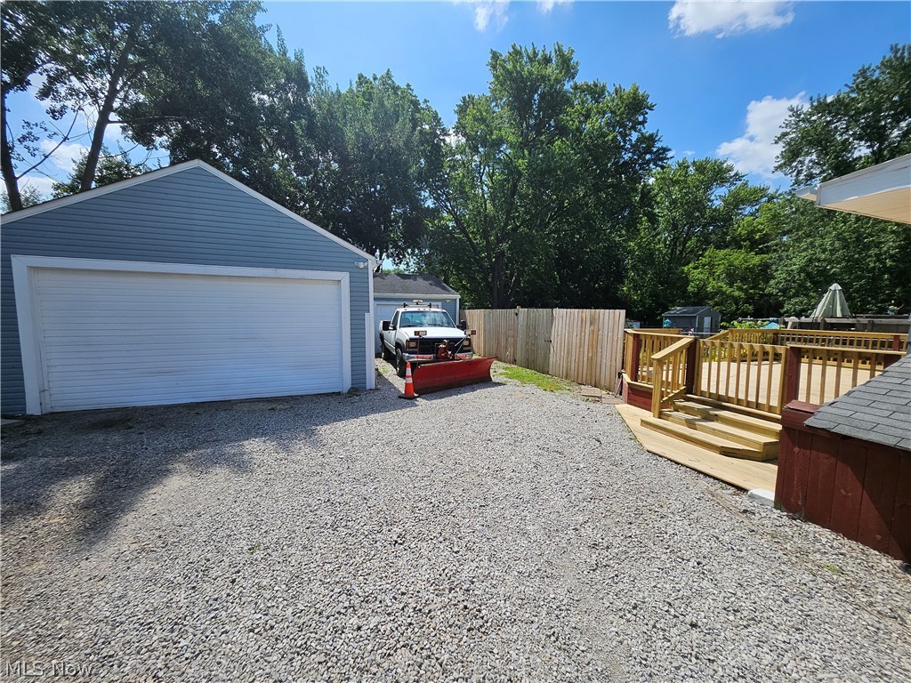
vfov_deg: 89.9
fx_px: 342
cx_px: 456
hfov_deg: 106.2
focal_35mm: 13
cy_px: 342
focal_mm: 1.74
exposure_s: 1/1550
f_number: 2.2
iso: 32
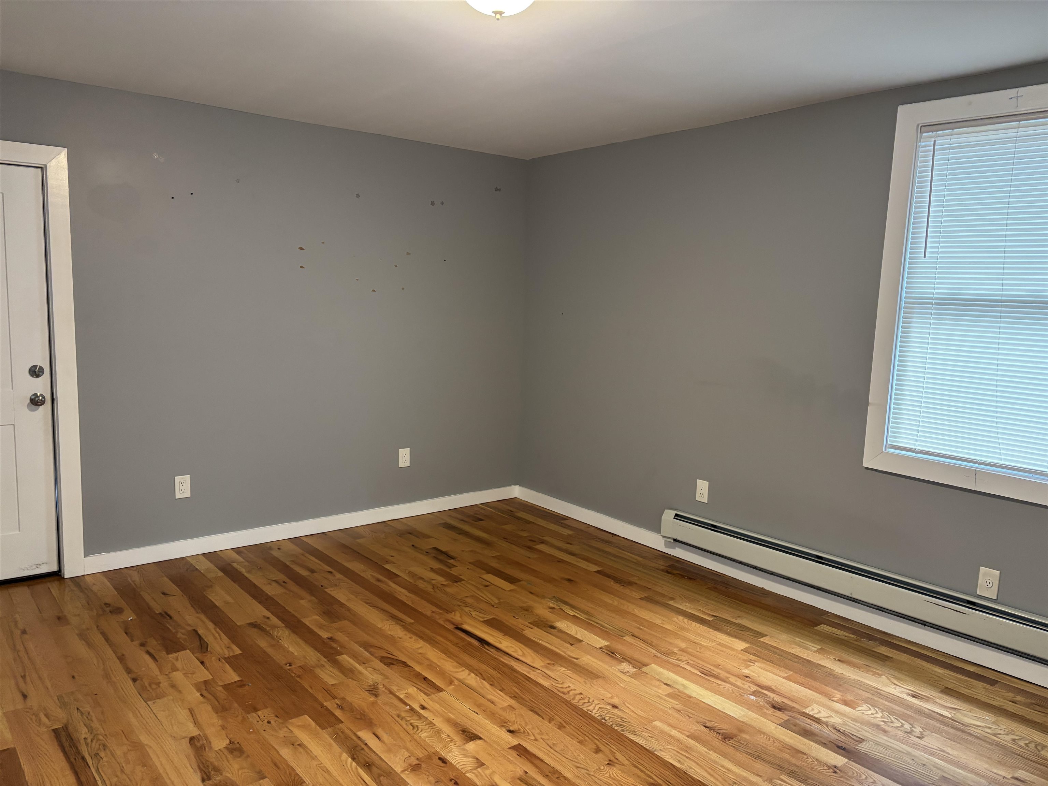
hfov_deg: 67.3
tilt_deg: -7.1
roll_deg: -1.6
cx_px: 524
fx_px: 787
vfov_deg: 53.1
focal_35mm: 26
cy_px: 393
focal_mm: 5.96
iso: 250
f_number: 1.6
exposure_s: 1/60
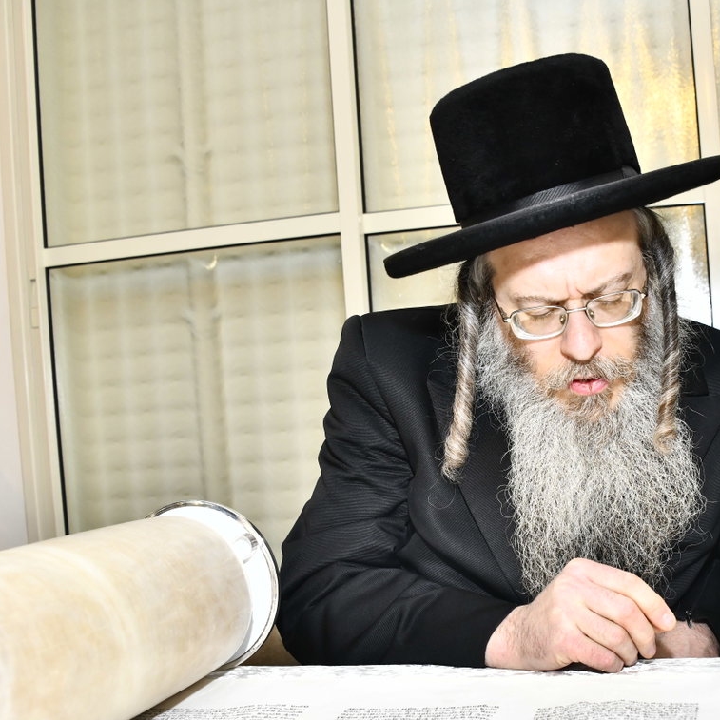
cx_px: 528
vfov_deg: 38.2
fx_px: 1035
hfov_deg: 37.5
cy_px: 427
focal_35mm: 44
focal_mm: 28
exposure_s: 1/160
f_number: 5.6
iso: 1000
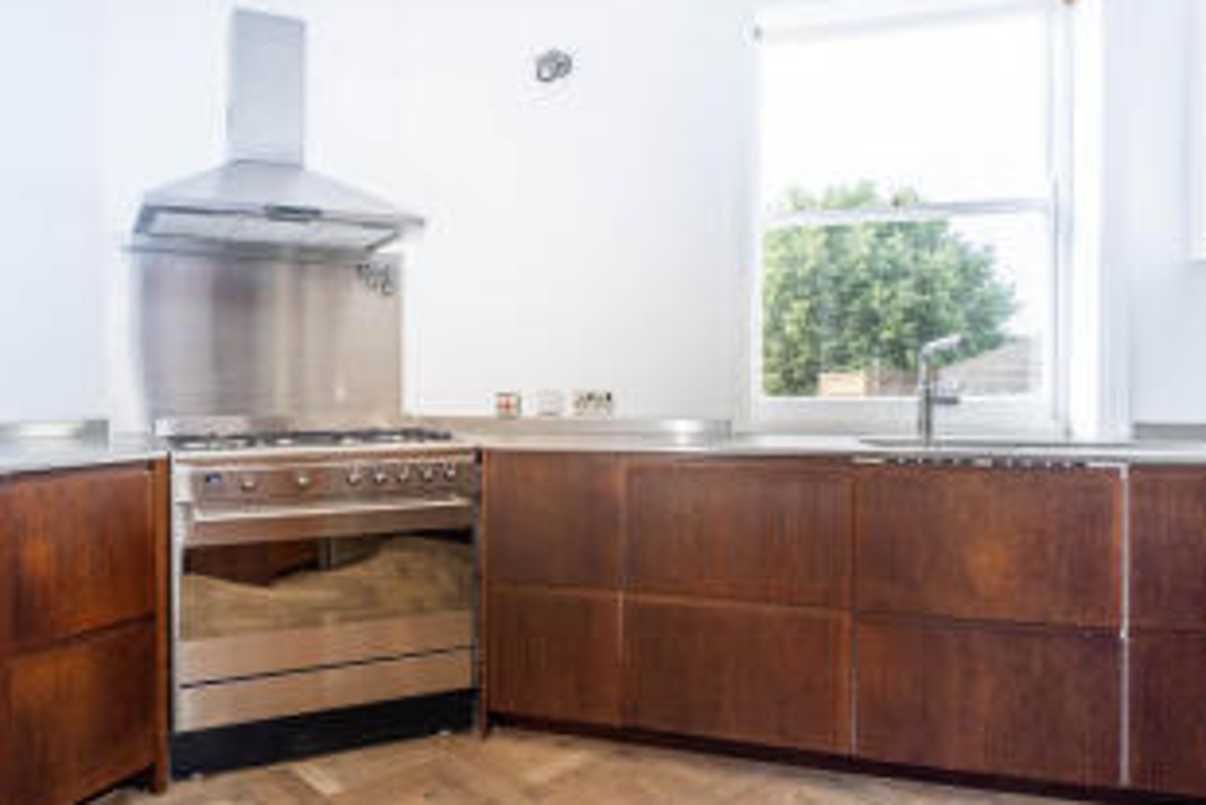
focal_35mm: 23
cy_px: 383
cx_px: 416
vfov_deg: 55.1
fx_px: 771
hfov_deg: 74.1
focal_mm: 10
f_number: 5.6
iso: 320
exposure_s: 1/110
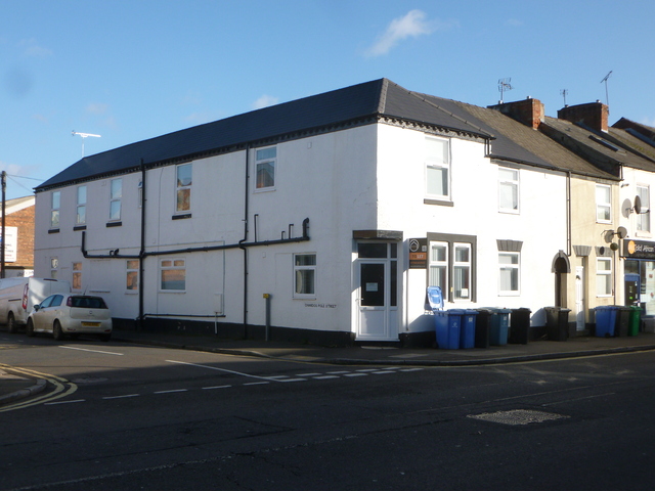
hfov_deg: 45.8
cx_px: 328
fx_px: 776
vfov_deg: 35.1
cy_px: 246
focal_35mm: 41
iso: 100
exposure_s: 1/500
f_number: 3.7
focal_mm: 7.4
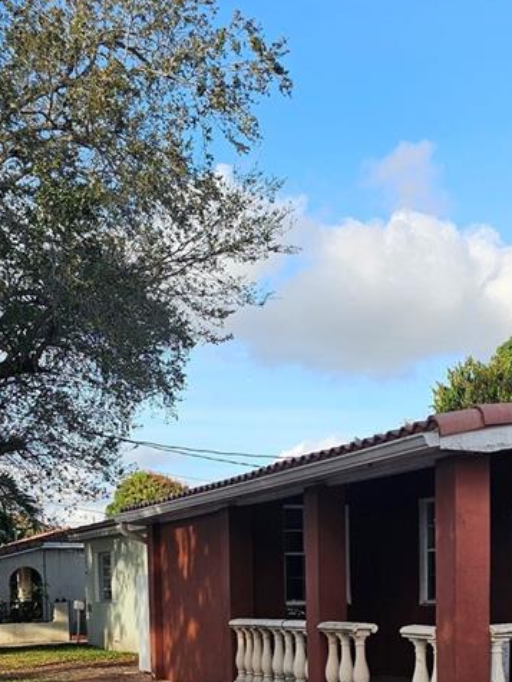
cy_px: 656
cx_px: 304
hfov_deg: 25.2
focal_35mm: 58
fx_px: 1144
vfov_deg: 31.2
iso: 10
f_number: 1.7
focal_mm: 6.3
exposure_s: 1/315
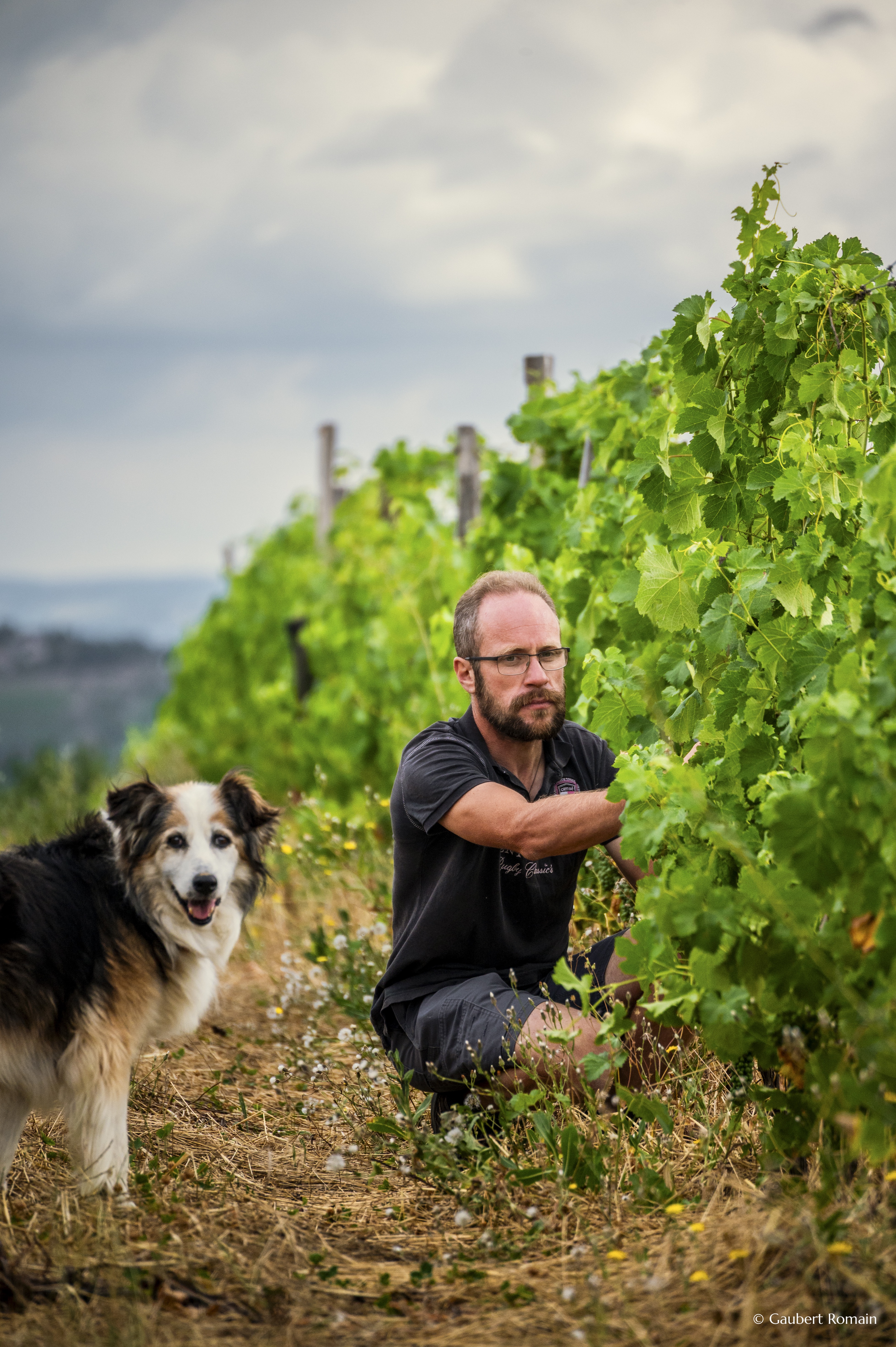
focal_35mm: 300
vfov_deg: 6.9
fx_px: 11215
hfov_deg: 4.6
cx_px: 448
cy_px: 674
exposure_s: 1/1000
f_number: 6.3
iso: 640
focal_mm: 300
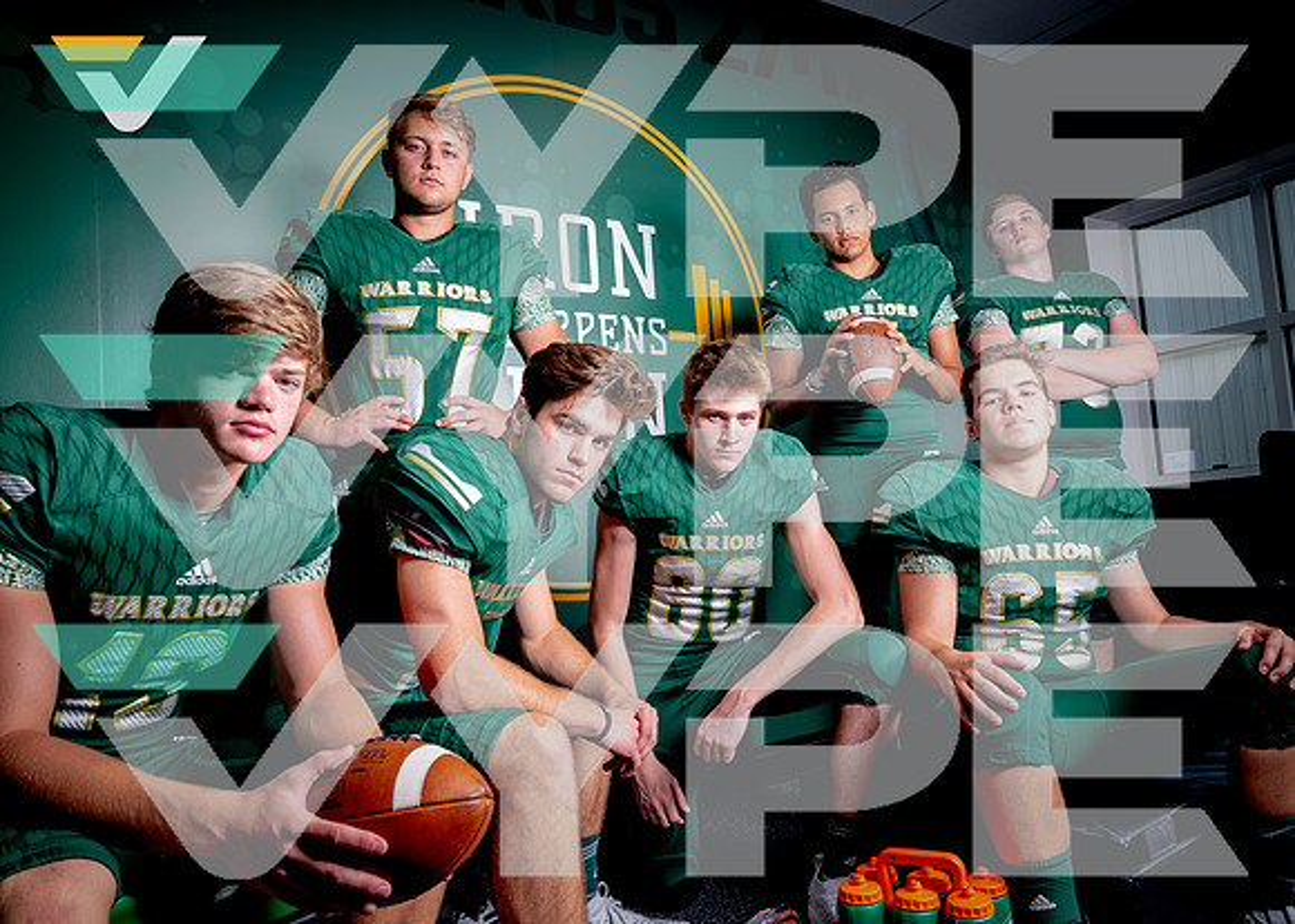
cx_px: 673
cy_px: 460
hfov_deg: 67.3
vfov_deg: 50.8
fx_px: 972
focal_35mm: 26
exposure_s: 1/125
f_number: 8
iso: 125
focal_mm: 24
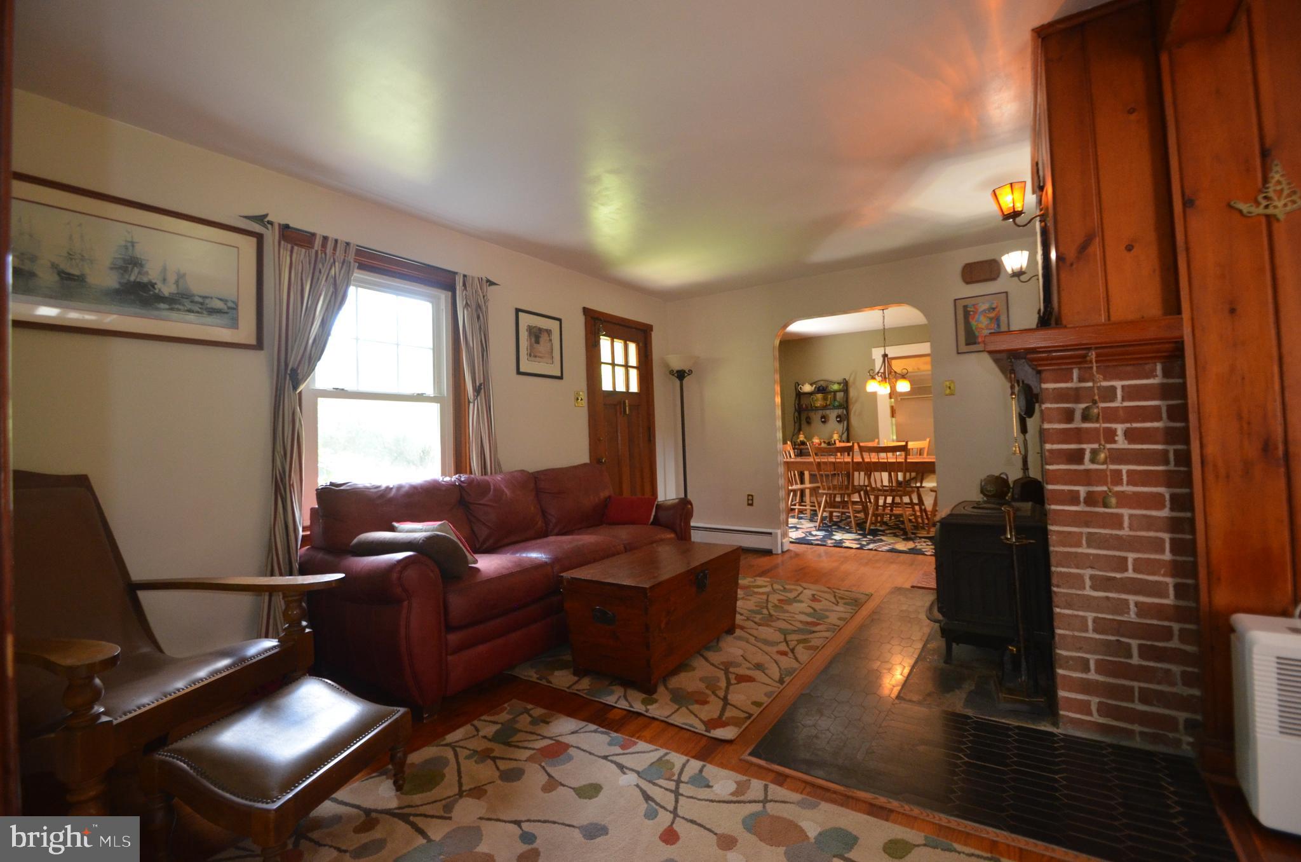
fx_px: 541
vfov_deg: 77.1
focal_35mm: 15
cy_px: 431
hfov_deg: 100.5
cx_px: 650
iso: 1600
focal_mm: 10
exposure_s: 1/60
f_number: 3.5
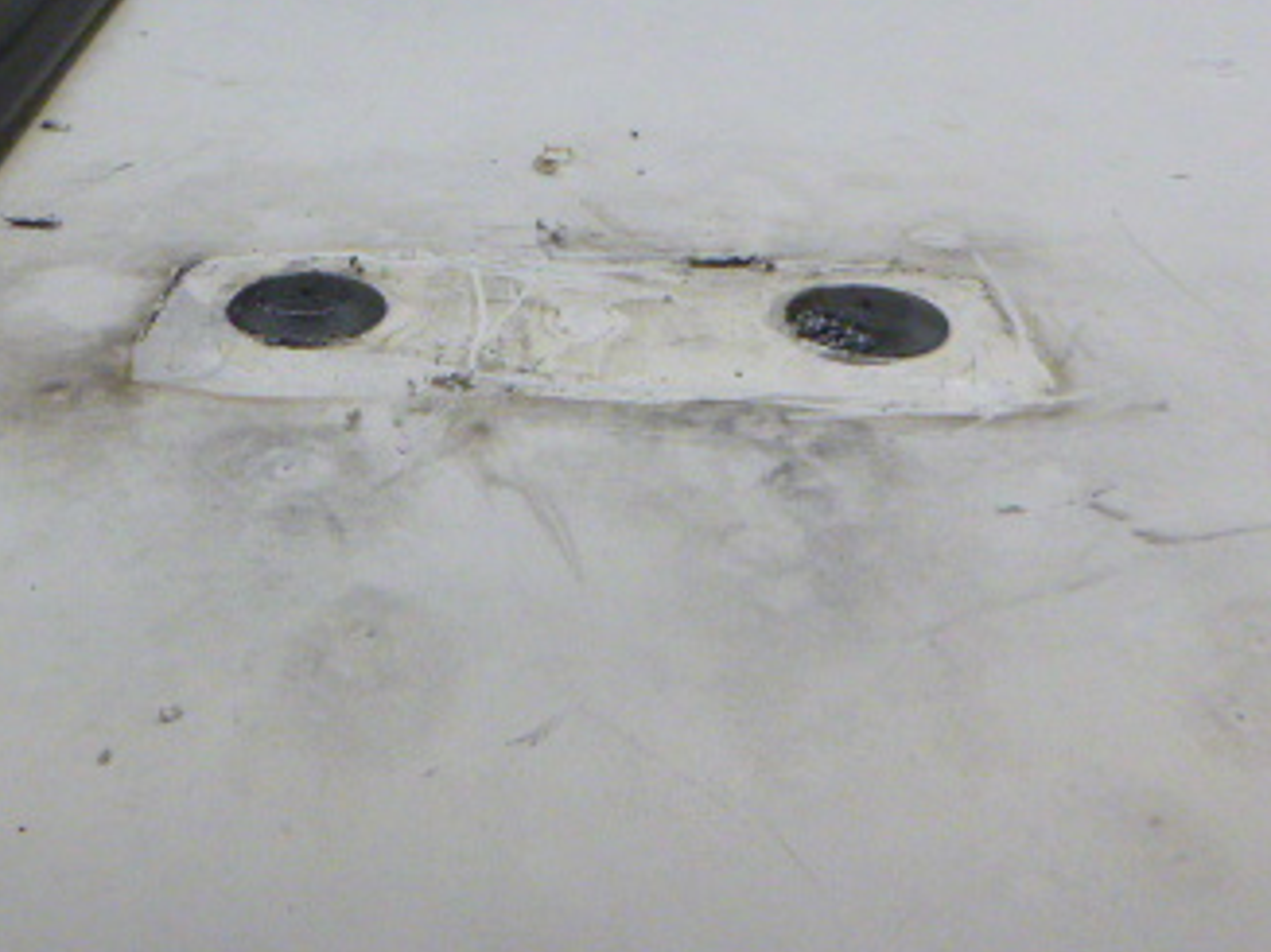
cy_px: 155
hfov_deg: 38.4
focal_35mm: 49
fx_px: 1798
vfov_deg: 28.8
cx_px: 408
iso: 400
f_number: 3.9
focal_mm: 4.5
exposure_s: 1/80
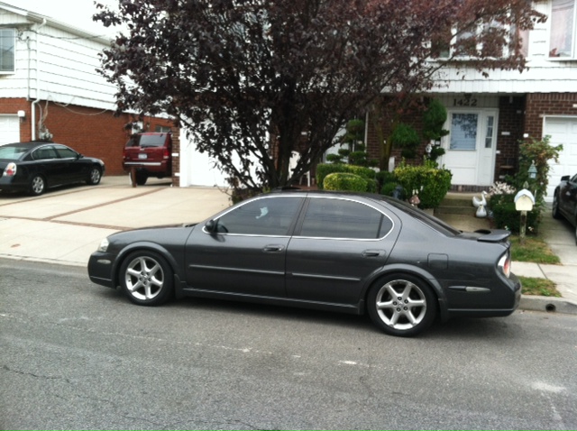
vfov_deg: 40.6
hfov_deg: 52.7
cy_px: 216
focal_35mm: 35
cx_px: 288
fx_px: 583
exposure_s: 1/60
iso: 80
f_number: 2.8
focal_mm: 3.85
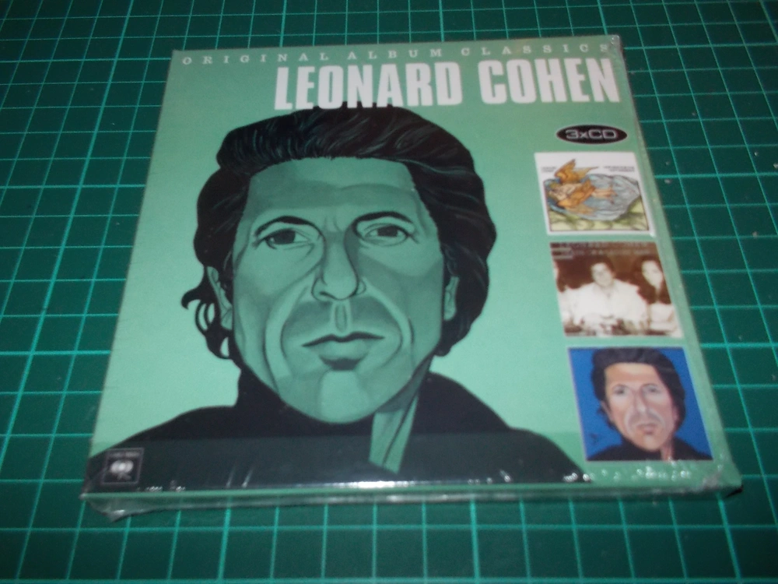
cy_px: 292
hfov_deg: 61.7
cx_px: 389
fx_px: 652
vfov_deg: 48.2
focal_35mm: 29
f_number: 3.3
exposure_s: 1/30
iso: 200
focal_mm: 4.1
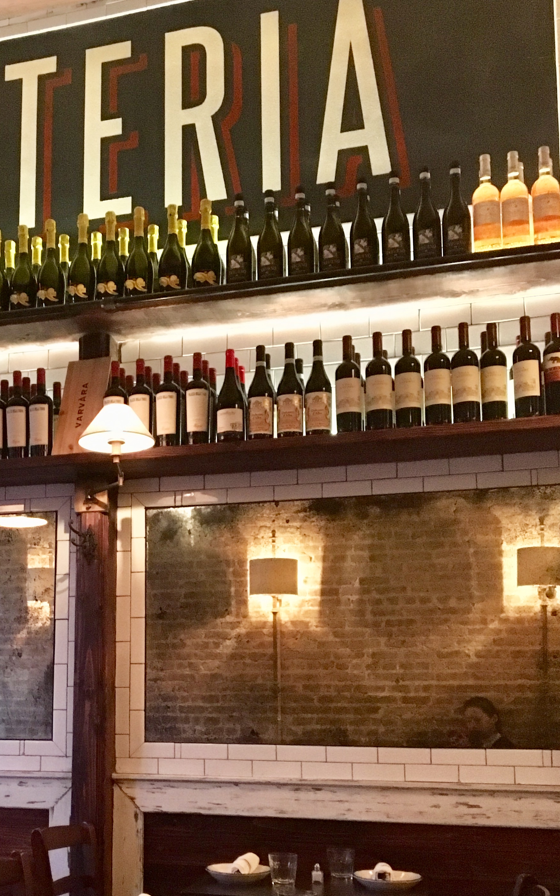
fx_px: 1074
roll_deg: -0.1
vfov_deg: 44.7
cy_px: 582
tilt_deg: +8.0
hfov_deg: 28.5
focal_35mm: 44
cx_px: 100
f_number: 2.2
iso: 1250
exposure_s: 1/15
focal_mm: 4.15
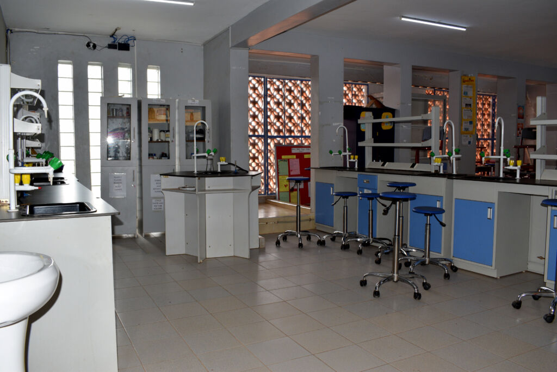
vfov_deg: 43.6
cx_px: 278
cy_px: 186
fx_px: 464
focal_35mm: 30
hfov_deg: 61.9
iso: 280
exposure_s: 1/60
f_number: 8
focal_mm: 20
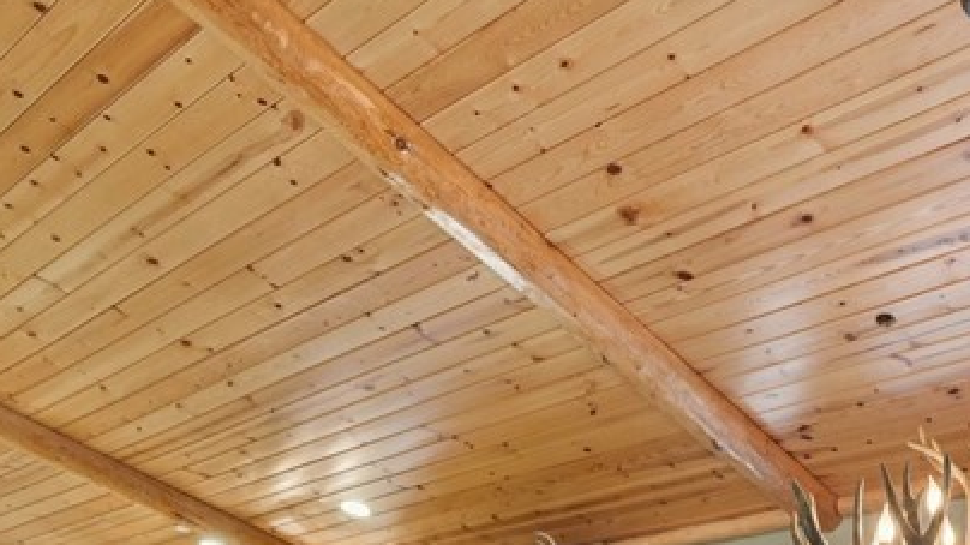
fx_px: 1157
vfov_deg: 22.0
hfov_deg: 44.3
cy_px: 820
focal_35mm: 45
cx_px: 703
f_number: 8
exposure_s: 1/3.33
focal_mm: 16
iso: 400
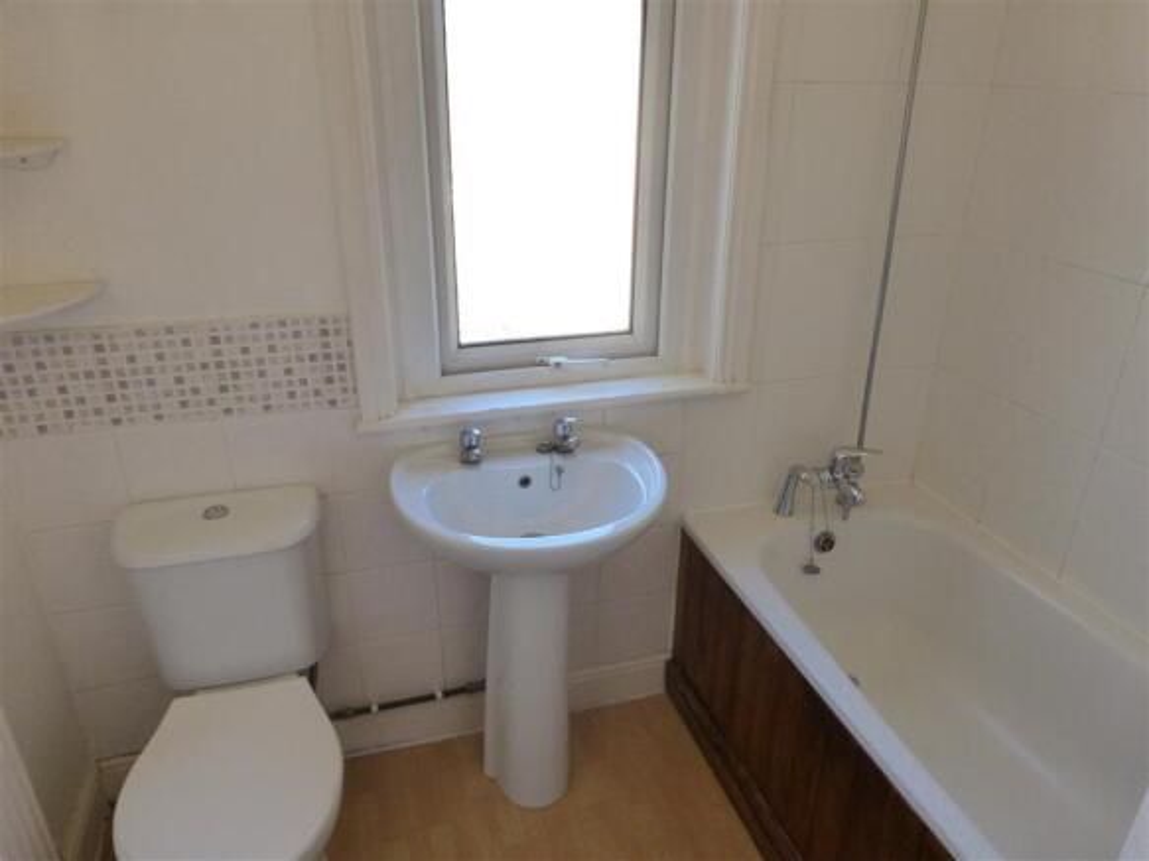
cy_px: 430
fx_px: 796
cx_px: 574
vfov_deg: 56.8
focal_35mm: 24
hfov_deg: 71.6
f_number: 3.3
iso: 400
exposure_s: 1/60
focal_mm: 4.3
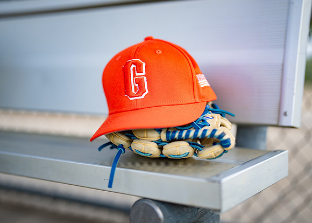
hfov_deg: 36.1
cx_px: 158
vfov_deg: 26.2
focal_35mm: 54
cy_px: 111
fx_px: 479
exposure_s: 1/1250
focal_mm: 50
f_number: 1.2
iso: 100
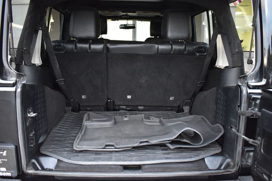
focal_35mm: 32
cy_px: 90
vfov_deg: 41.7
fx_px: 238
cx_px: 136
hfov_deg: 59.5
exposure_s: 1/15
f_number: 4
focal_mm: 21
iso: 1600
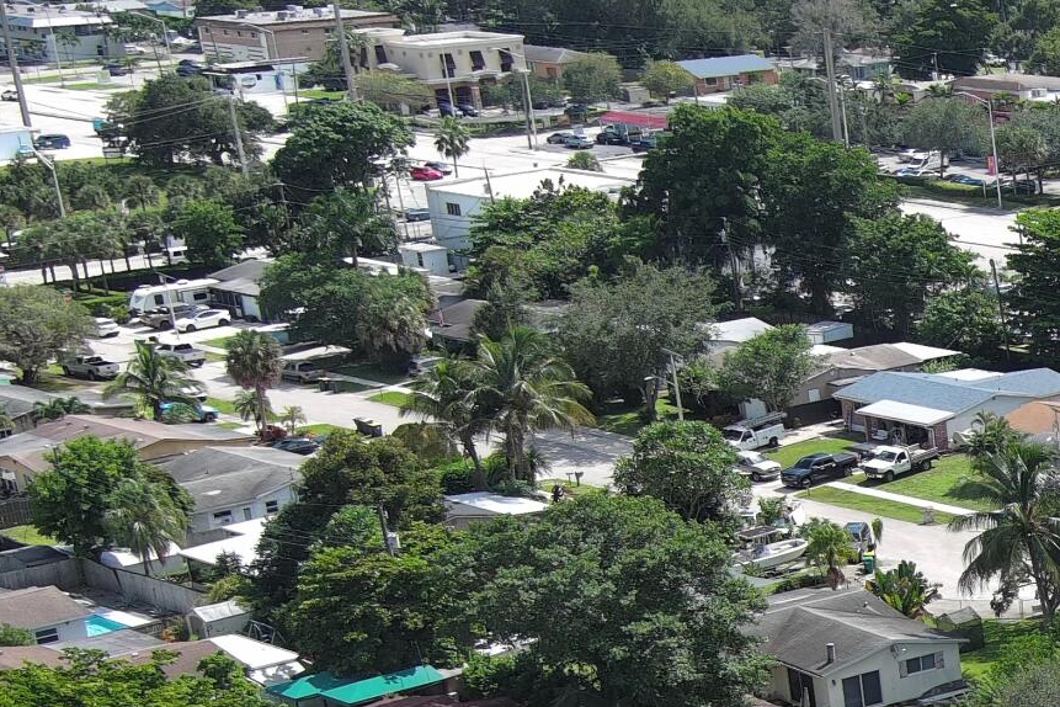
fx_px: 2974
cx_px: 1705
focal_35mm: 101
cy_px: 887
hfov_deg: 17.6
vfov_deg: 13.1
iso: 100
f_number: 2.8
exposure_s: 1/875
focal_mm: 10.57
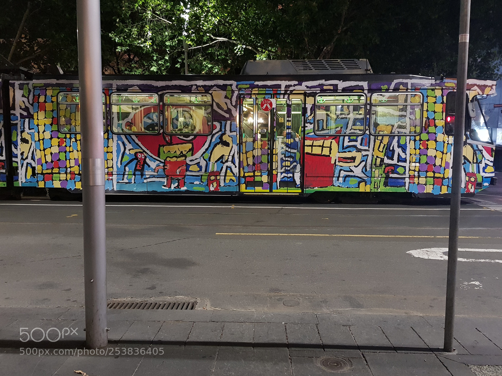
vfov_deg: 53.1
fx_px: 377
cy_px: 188
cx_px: 251
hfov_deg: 67.3
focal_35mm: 26
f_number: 1.7
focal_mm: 4.2
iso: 250
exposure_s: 1/10
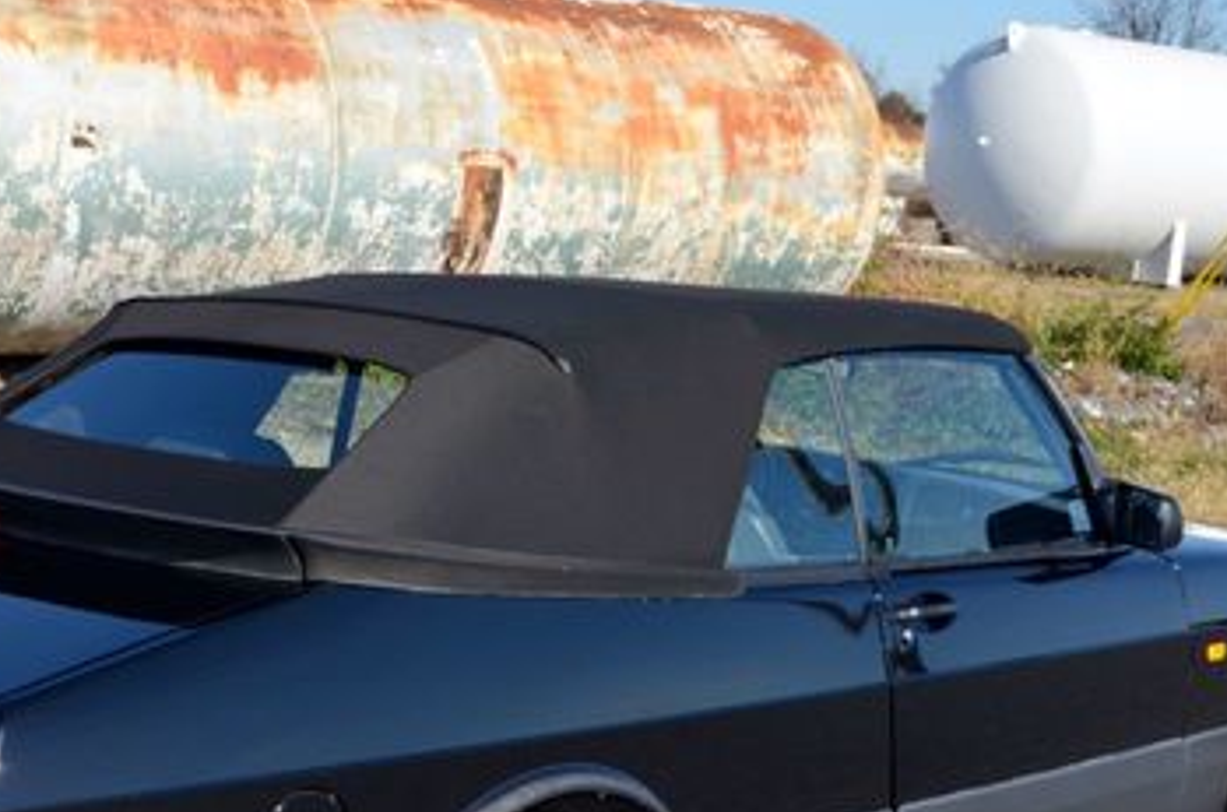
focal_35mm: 66
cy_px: 612
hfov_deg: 30.4
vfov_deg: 20.3
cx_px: 450
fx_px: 2244
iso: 100
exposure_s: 1/200
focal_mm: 24
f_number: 9
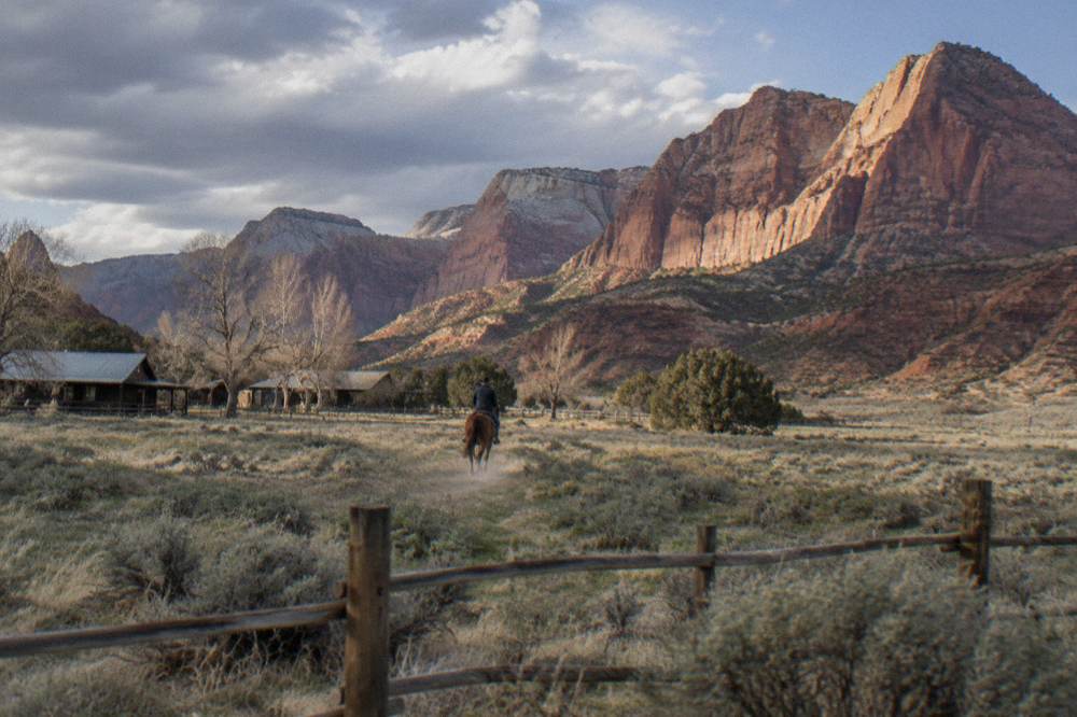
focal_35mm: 35
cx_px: 538
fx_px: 1047
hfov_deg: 54.5
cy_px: 358
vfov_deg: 37.8
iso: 400
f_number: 7.1
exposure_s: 1/500
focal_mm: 35
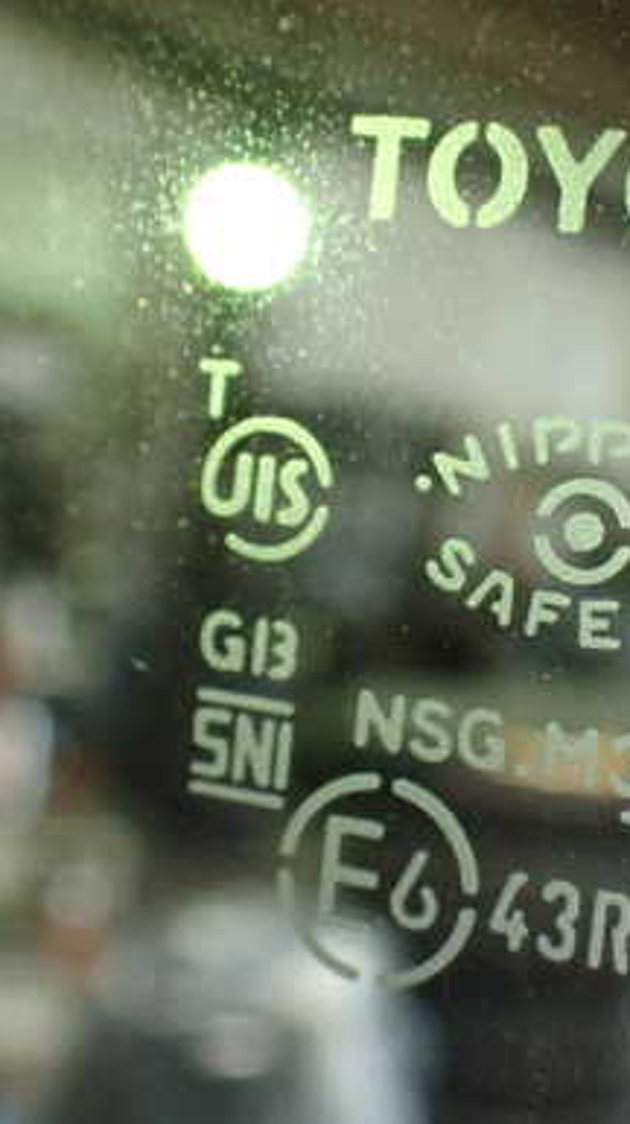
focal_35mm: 51
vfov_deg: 40.6
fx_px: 1518
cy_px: 558
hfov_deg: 23.2
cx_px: 493
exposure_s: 1/125
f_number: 2.3
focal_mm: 5.4
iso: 640
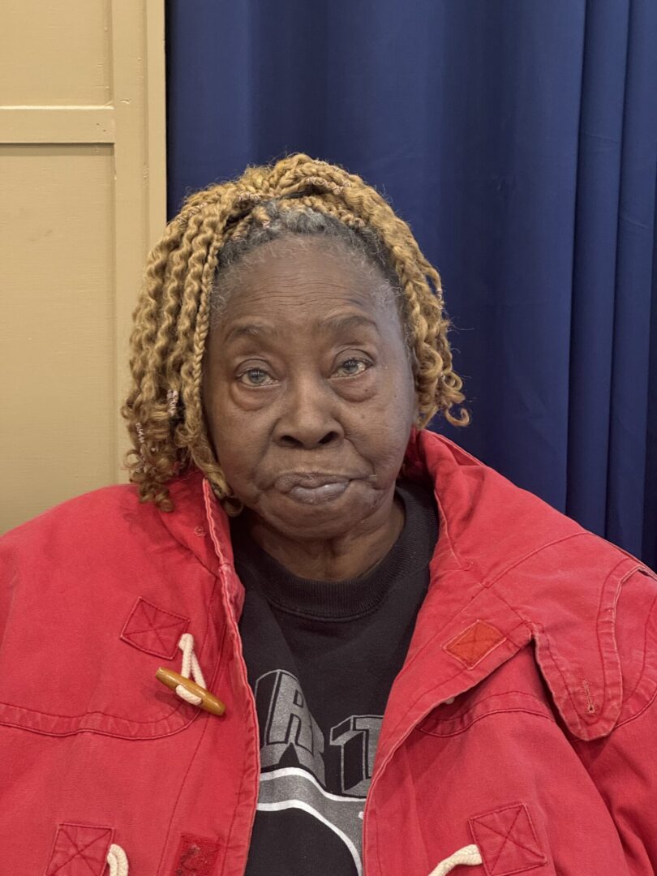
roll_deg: +0.5
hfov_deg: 19.1
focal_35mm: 77
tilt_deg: -11.8
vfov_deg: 25.3
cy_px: 438
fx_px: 1949
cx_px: 328
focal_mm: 9
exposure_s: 1/60
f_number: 2.8
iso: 320
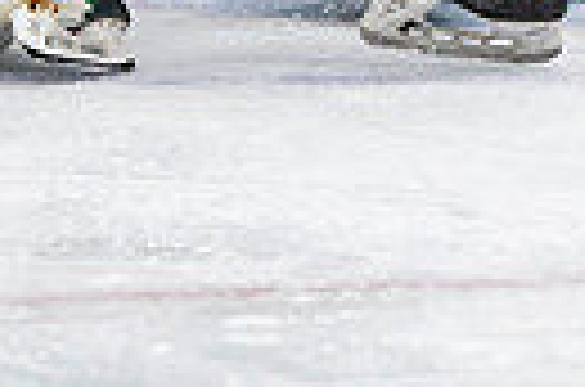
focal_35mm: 578
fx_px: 9370
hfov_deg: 3.6
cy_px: -453
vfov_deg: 2.4
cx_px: 412
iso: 2000
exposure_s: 1/640
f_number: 3.2
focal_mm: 125
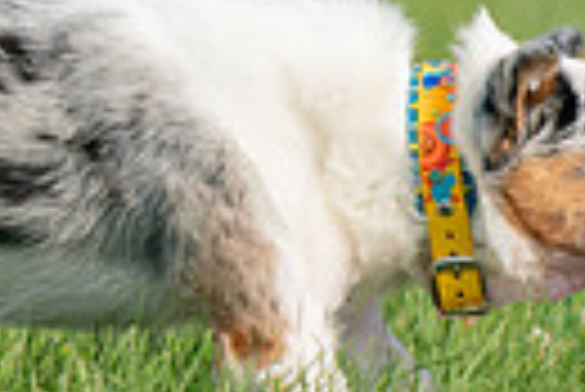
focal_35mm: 2412
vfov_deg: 0.6
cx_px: -315
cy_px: -169
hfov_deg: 0.9
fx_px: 39238
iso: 640
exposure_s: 1/4000
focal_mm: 541
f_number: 6.3
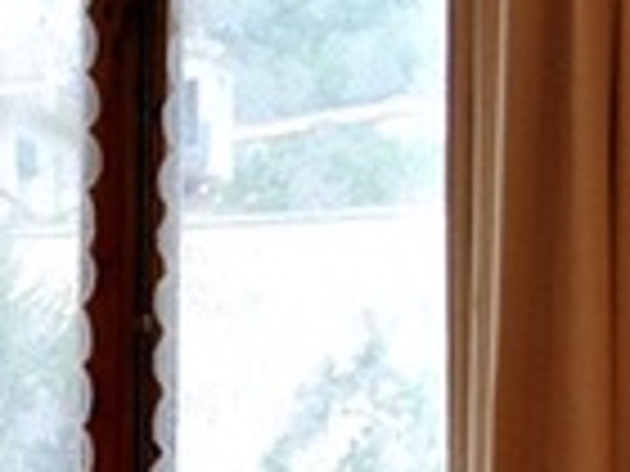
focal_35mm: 181
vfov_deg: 7.8
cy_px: 1002
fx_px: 3294
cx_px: -1048
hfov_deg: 9.3
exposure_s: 1/100
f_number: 5
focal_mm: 22
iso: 400
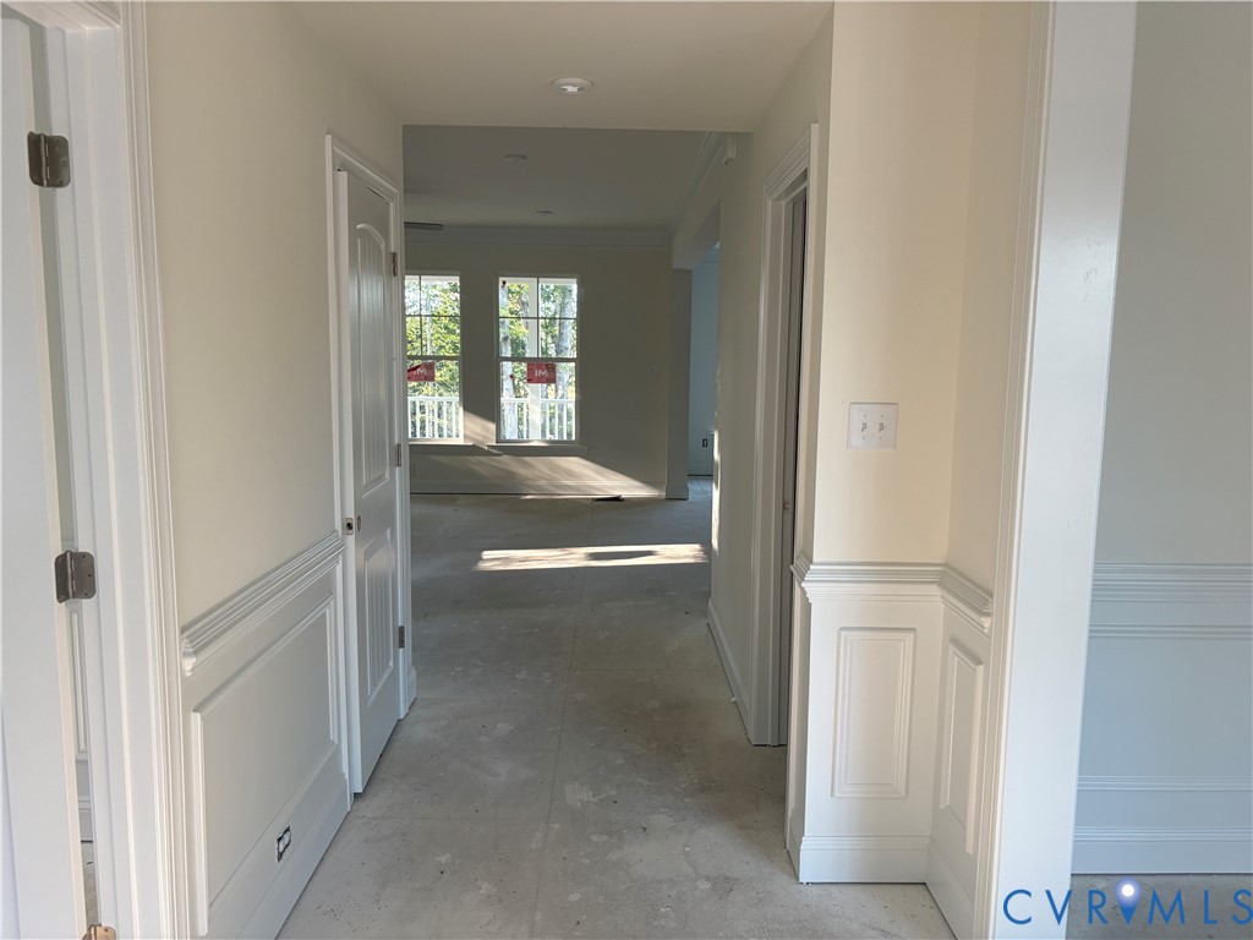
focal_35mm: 26
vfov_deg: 53.1
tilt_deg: -6.6
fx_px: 941
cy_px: 470
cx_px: 626
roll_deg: -0.5
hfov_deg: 67.3
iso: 125
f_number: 1.6
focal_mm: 5.96
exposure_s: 1/121
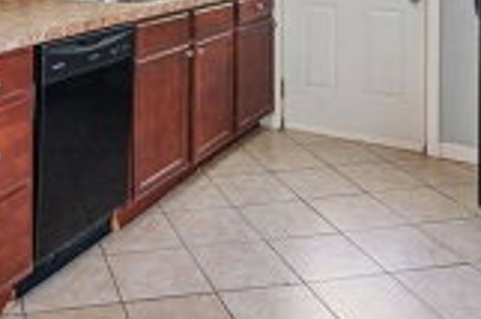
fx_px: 681
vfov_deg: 23.9
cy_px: -73
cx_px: 99
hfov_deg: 37.6
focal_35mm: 51
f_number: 8
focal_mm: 16
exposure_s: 1/1.67
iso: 400
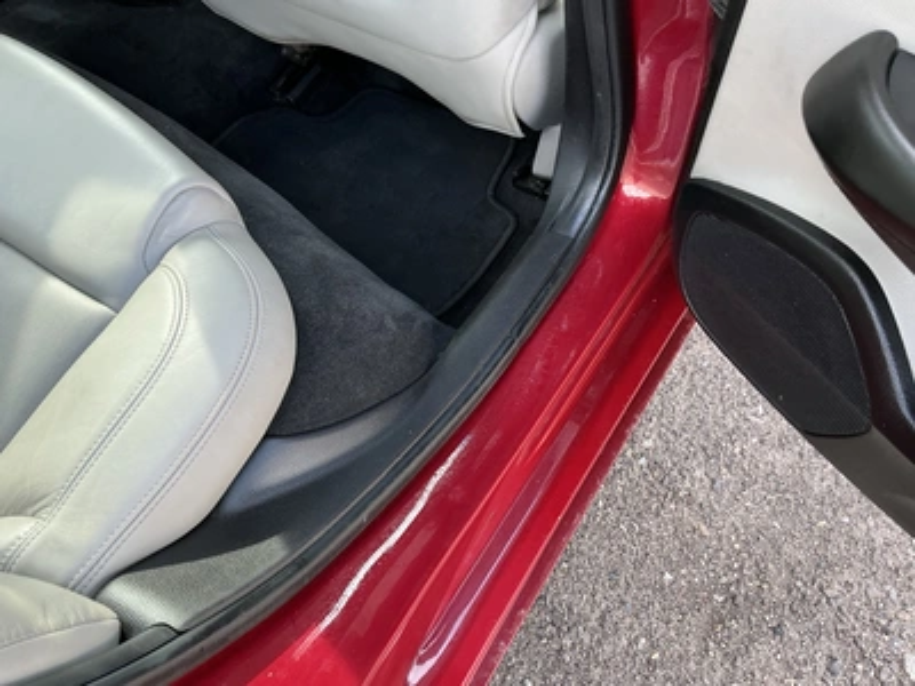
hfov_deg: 63.4
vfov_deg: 49.7
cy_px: 343
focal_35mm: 28
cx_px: 458
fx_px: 740
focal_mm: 3
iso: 64
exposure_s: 1/122
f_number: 1.8
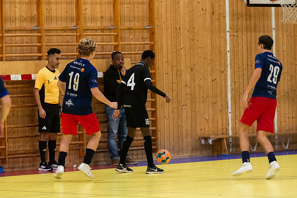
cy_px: 99
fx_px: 1980
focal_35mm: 240
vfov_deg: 5.7
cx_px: 148
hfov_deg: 8.6
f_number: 3.2
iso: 6400
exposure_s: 1/640
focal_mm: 160
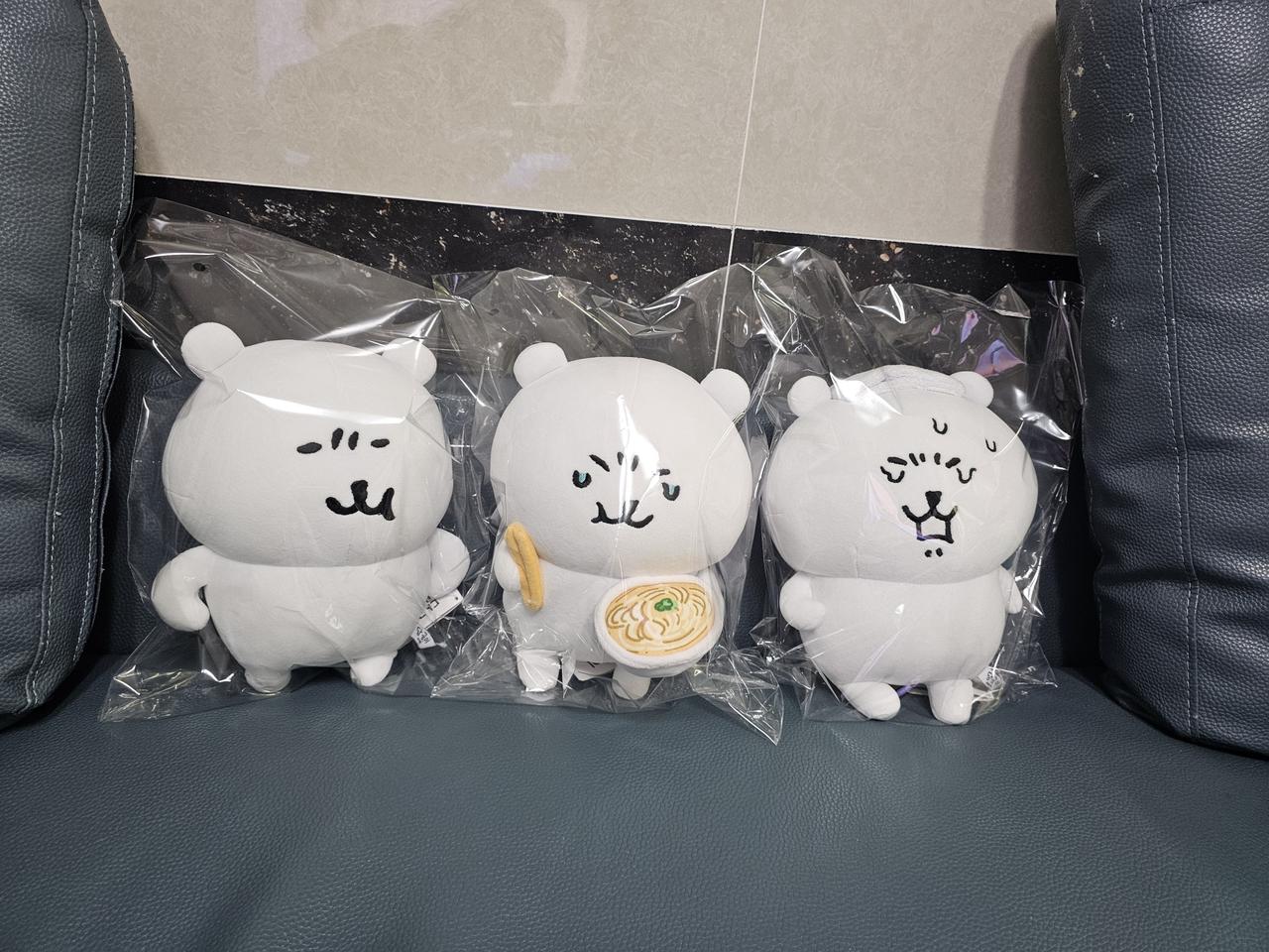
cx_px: 634
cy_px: 476
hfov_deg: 73.9
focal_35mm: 23
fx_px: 843
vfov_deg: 58.9
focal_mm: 6.3
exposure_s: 1/120
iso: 320
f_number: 1.7
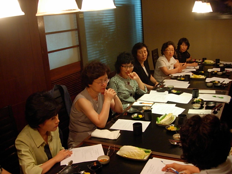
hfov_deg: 49.0
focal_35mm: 38
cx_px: 116
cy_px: 87
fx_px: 255
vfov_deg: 37.7
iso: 200
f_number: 2.8
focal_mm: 7.8
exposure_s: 1/17.9
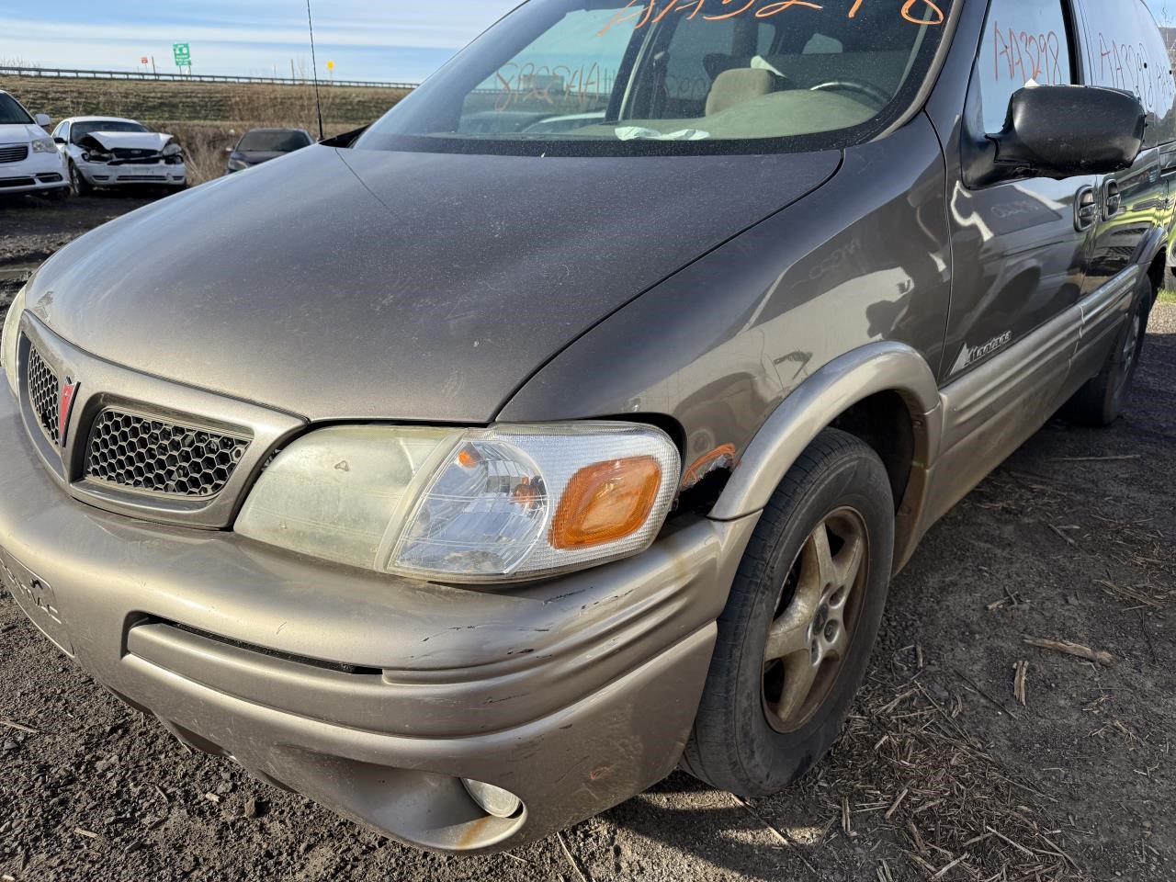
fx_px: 815
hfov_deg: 71.6
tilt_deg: -20.0
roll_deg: -0.3
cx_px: 588
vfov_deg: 56.8
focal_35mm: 24
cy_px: 441
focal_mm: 6.76
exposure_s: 1/3953
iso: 100
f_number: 1.78
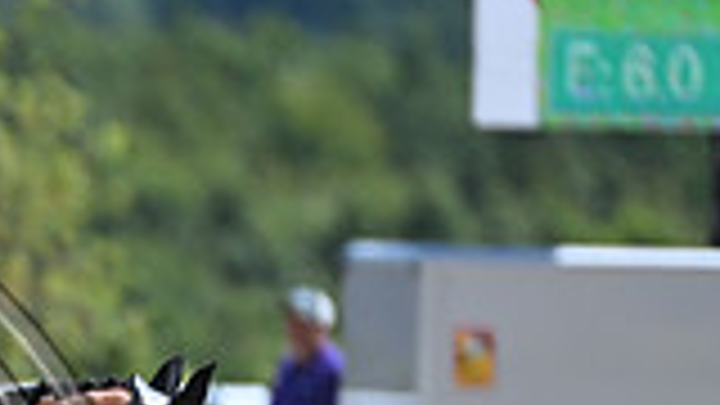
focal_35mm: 1517
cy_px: 556
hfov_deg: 1.4
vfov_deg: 0.8
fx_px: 28962
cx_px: -374
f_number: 4.5
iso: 360
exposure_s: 1/1600
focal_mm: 400
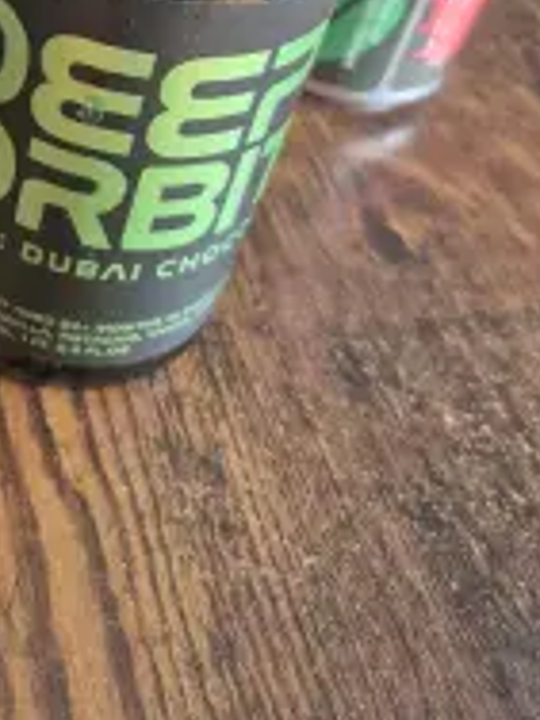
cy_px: 19
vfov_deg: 35.6
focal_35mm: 49
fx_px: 1019
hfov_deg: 27.8
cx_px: -8
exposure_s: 1/60
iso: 1000
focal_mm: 5.4
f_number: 1.8
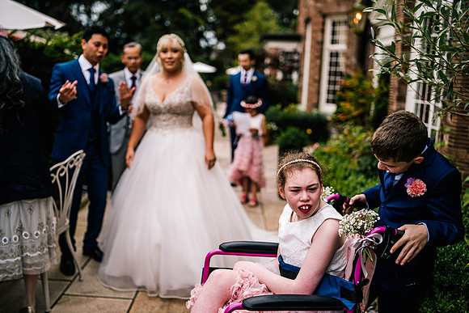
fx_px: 472
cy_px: 157
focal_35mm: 36
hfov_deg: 52.8
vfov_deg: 36.7
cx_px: 230
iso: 100
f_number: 1.6
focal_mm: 35
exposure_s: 1/3200
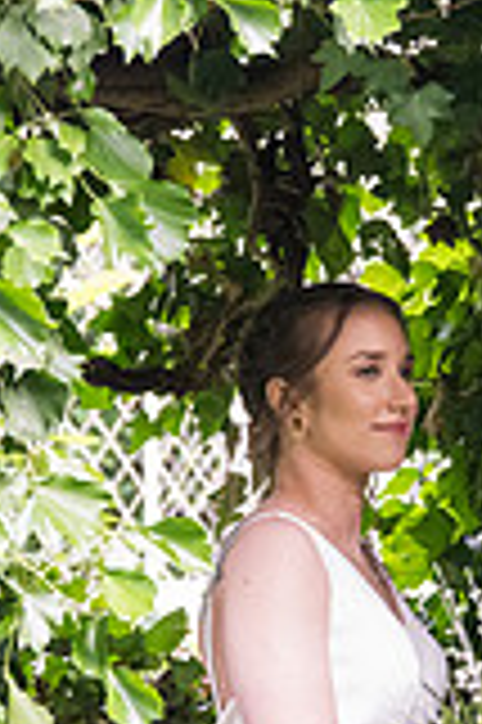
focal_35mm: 253
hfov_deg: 5.4
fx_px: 5092
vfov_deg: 8.1
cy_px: 398
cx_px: 396
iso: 4000
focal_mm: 70
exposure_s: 1/320
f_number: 4
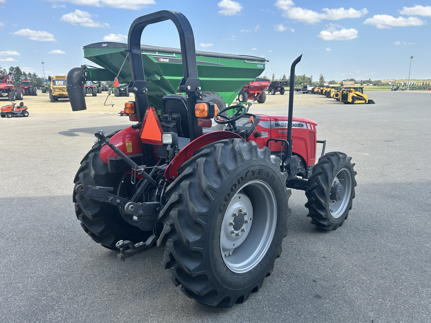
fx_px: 324
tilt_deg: -12.0
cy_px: 162
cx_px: 216
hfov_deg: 67.3
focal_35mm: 26
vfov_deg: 53.1
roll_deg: +0.4
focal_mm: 5.7
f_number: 1.5
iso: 50
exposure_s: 1/1449
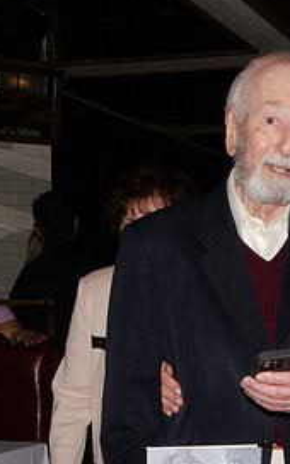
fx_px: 986
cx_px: 321
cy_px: 316
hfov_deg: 16.2
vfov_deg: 26.3
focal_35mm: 78
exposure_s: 1/250
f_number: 22
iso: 2500
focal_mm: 24
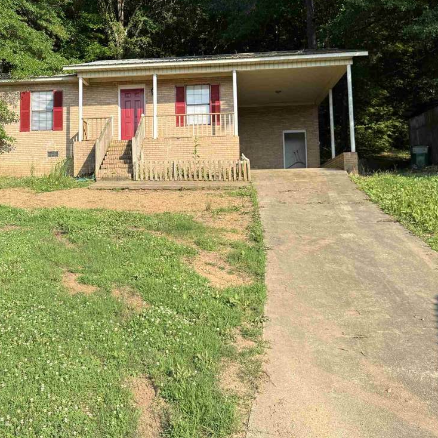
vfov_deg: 44.4
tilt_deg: +8.3
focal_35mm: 37
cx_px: 164
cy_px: 154
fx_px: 530
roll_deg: +0.0
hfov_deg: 44.6
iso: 80
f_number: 1.78
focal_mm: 6.76
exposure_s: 1/2703
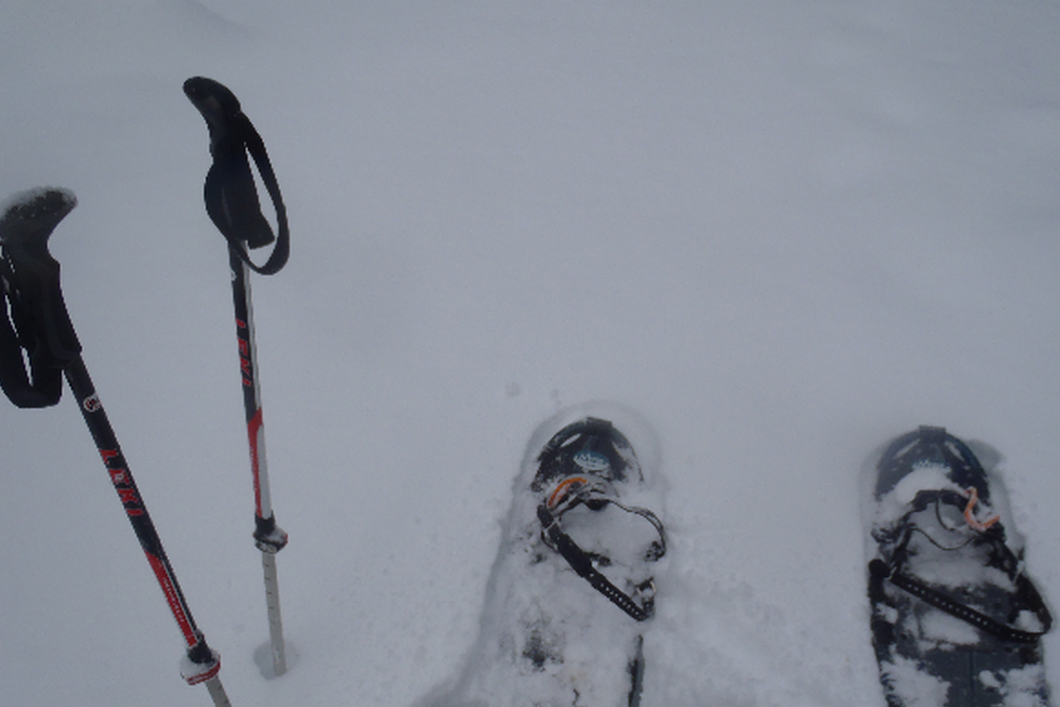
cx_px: 548
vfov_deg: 41.0
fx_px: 942
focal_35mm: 32
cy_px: 415
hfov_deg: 58.7
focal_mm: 5
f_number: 10
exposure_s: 1/80
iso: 80
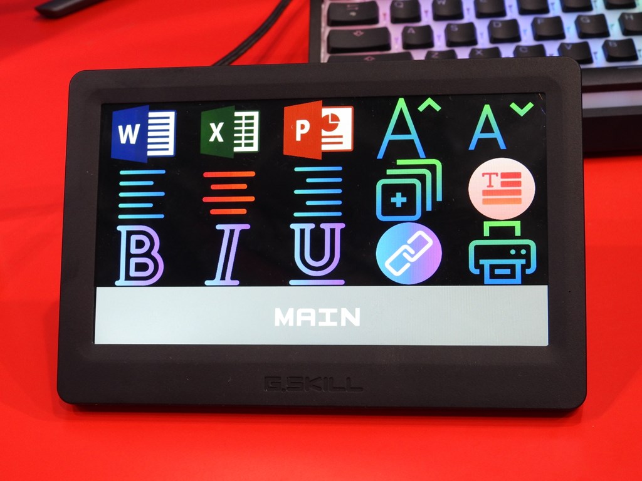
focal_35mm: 60
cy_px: 240
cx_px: 321
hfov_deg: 32.2
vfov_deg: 24.4
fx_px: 1113
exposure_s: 1/30
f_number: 3.5
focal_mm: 10.7
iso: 160
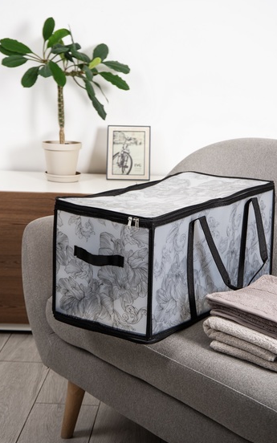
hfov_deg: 18.1
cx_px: 151
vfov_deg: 28.6
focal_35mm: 72
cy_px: 214
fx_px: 870
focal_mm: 65
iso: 100
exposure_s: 1/160
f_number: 8
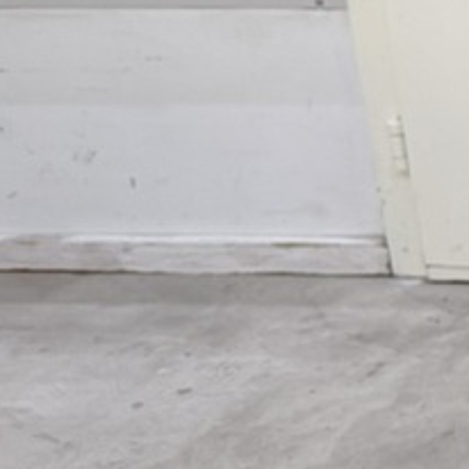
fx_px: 2023
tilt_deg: -20.5
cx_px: 1364
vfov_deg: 13.2
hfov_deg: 10.1
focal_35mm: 132
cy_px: 91
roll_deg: -0.9
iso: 160
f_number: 1.78
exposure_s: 1/50
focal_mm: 6.76
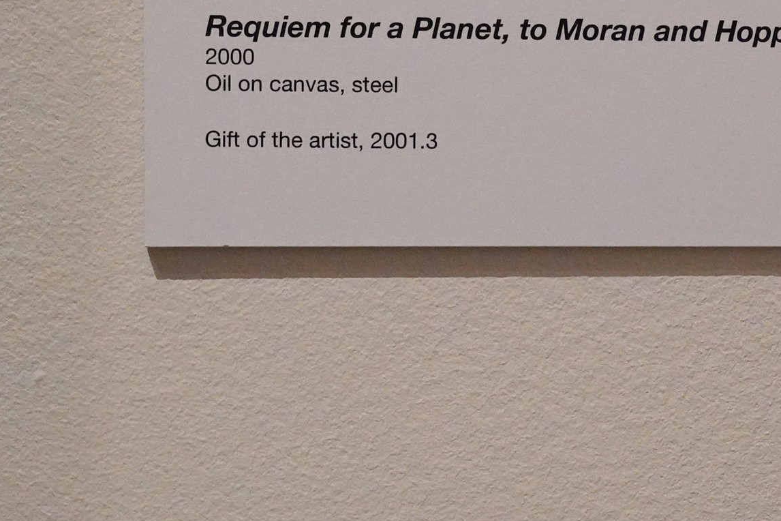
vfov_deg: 14.1
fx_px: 2083
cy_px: 78
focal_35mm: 96
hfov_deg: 21.1
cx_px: 560
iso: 8000
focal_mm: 55
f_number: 5.6
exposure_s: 1/100
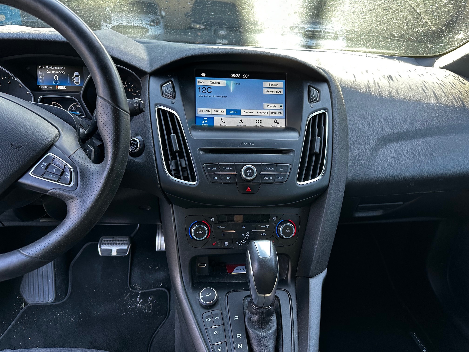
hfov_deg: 71.6
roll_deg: -5.1
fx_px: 325
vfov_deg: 56.8
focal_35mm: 24
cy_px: 176
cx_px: 234
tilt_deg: -25.2
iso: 100
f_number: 1.78
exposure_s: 1/100
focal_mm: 6.86
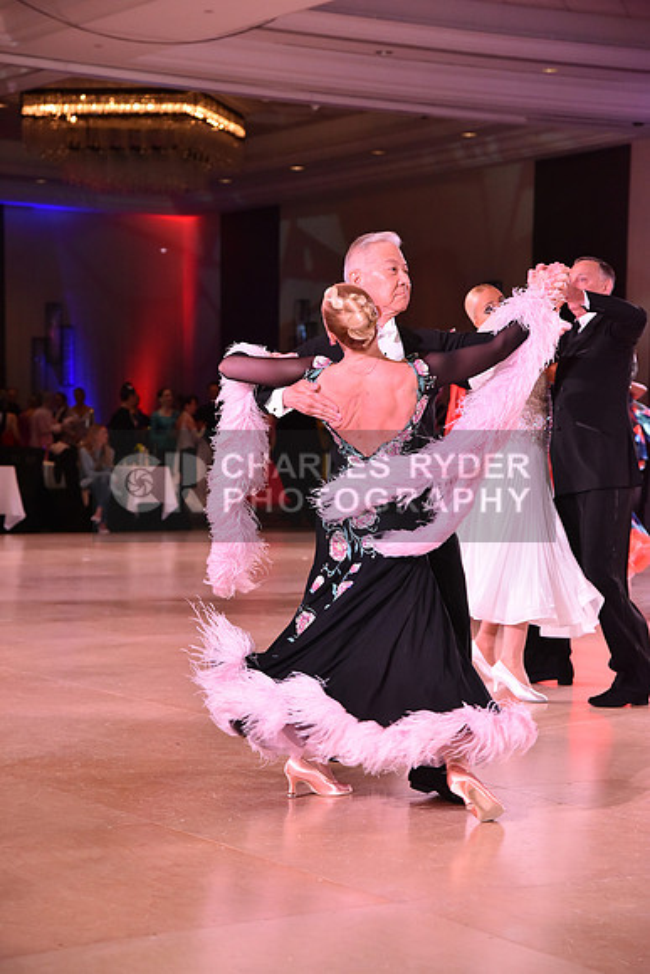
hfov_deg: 16.7
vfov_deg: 24.8
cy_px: 487
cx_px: 325
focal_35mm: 82
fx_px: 2219
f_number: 5.6
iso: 2500
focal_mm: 82
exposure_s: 1/320
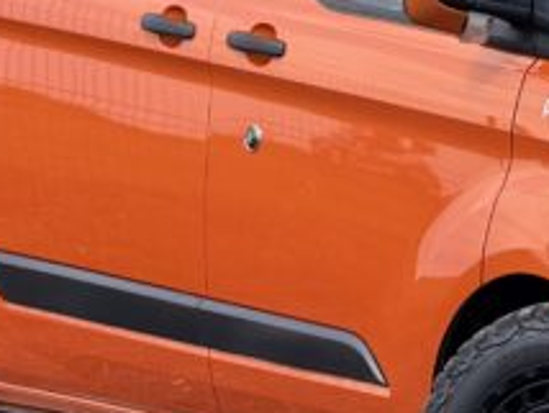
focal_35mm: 373
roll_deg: +0.6
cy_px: 146
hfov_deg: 5.3
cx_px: 582
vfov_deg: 4.0
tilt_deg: -2.2
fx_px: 5922
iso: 50
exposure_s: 1/574
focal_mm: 16.89
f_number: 2.8
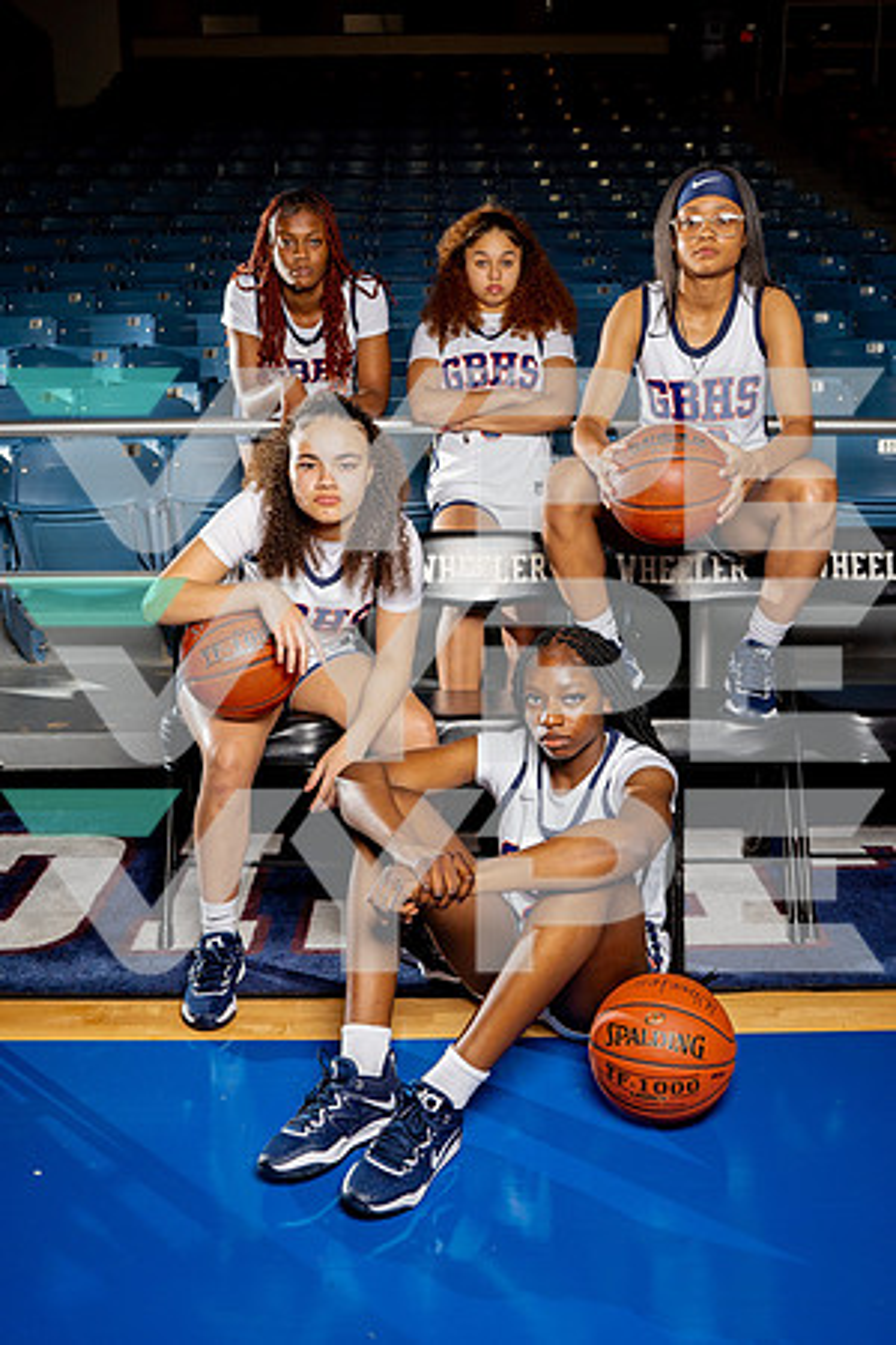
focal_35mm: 35
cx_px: 448
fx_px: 1307
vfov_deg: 54.4
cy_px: 672
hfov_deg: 37.9
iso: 320
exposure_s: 1/250
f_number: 6.3
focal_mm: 35
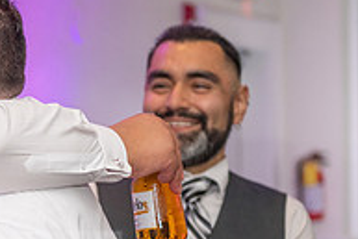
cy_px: 275
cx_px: -35
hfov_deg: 9.7
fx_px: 2090
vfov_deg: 6.5
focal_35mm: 210
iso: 800
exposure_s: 1/100
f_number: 3.5
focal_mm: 70
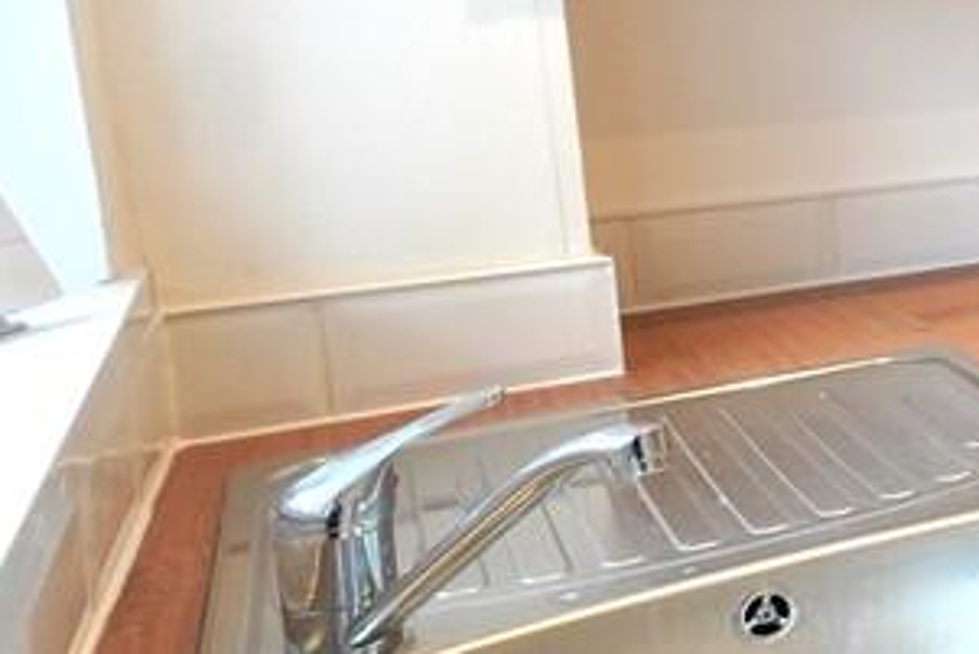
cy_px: 168
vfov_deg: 26.2
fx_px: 1388
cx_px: 1496
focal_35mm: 51
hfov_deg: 26.7
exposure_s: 1/160
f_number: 4
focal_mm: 10
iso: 640
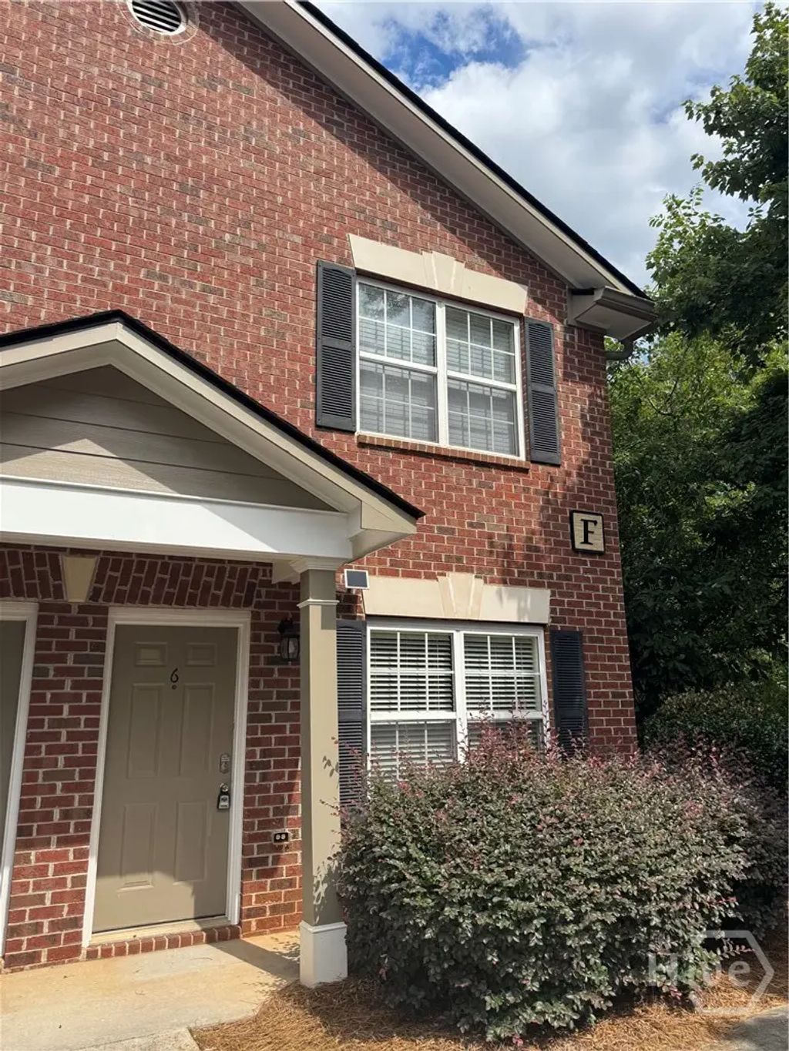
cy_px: 526
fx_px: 729
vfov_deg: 71.6
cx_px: 394
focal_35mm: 24
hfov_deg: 56.8
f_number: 1.78
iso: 80
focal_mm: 6.76
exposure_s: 1/3597
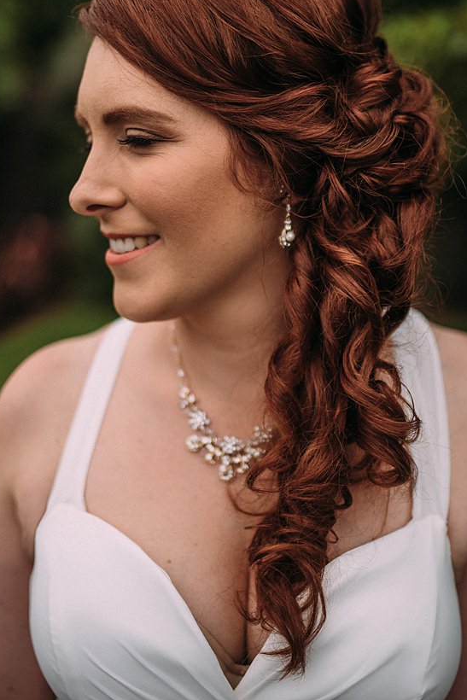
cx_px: 244
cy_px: 253
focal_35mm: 48
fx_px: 934
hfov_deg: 28.1
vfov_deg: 40.8
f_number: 1.4
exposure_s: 1/4000
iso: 100
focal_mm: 35
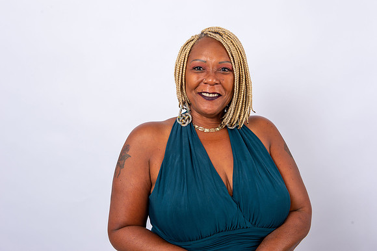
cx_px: 188
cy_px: 126
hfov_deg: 39.6
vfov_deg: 27.0
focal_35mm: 50
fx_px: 523
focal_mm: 50
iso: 160
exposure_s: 1/200
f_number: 8
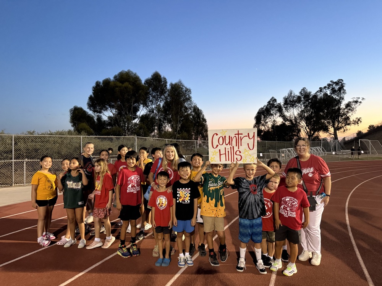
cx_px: 191
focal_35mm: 24
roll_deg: -0.5
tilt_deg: +0.7
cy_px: 143
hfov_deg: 71.6
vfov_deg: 56.8
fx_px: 265
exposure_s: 1/40
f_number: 1.78
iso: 800
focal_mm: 6.76
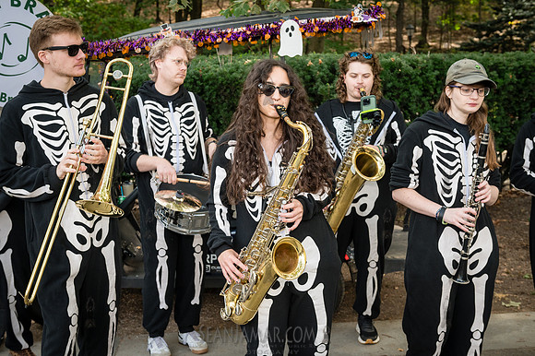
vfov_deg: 28.0
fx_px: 713
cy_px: 178
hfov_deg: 41.1
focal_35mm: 48
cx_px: 268
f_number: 5
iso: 1000
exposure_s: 1/320
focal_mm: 48
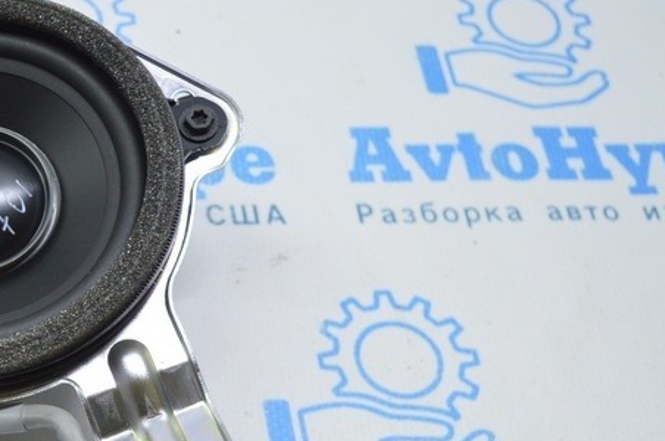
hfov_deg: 27.6
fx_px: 1254
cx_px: -31
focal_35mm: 68
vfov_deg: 19.7
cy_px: 365
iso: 400
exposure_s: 1/60
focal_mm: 20
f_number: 3.8
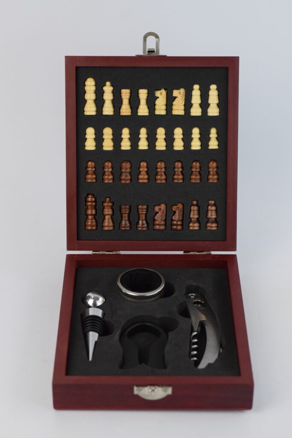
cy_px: 219
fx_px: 912
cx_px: 146
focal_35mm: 75
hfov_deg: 18.2
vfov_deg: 27.0
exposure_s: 1/500
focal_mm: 50
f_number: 4.5
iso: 3200
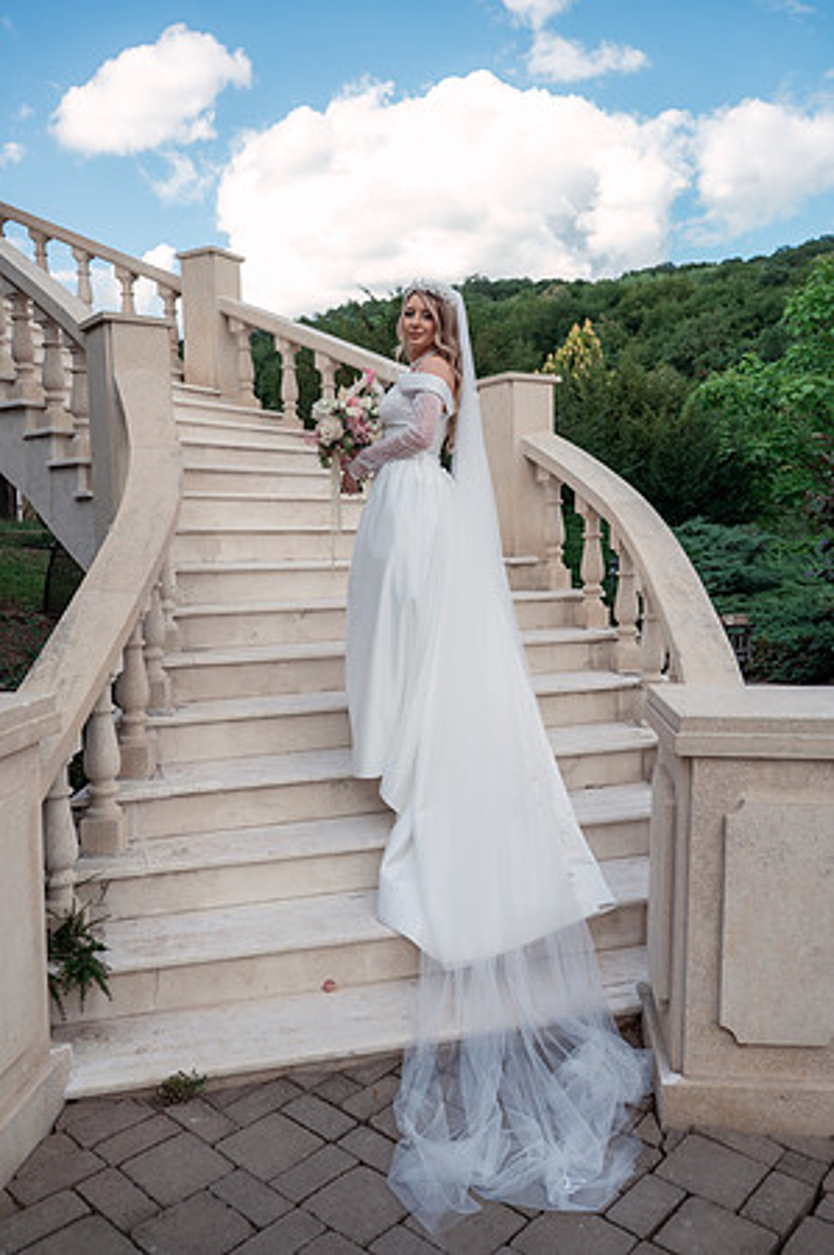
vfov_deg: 65.5
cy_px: 628
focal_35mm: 28
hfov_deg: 46.3
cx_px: 417
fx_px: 975
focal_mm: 28
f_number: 3.5
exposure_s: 1/500
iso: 160
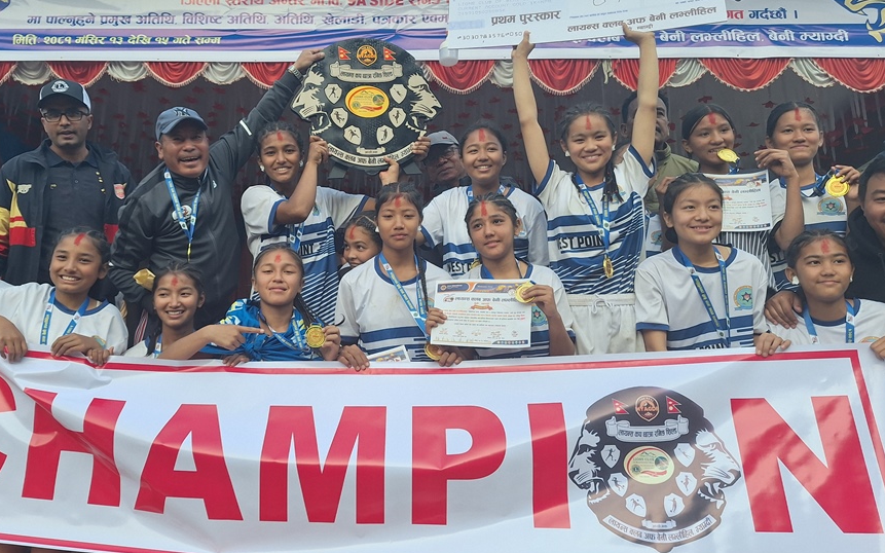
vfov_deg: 43.0
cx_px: 390
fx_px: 699
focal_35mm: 29
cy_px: 238
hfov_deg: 64.4
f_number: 1.8
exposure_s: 1/456
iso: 40
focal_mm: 5.54
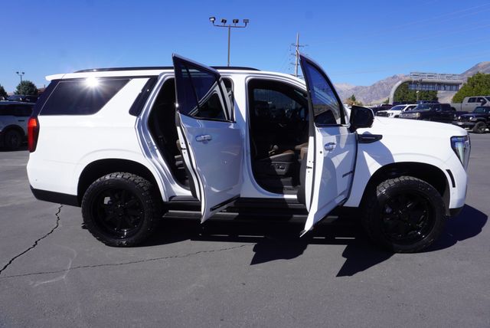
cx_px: 245
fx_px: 327
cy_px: 164
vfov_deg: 53.2
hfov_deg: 73.7
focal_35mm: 24
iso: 100
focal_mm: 16
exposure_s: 1/160
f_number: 10
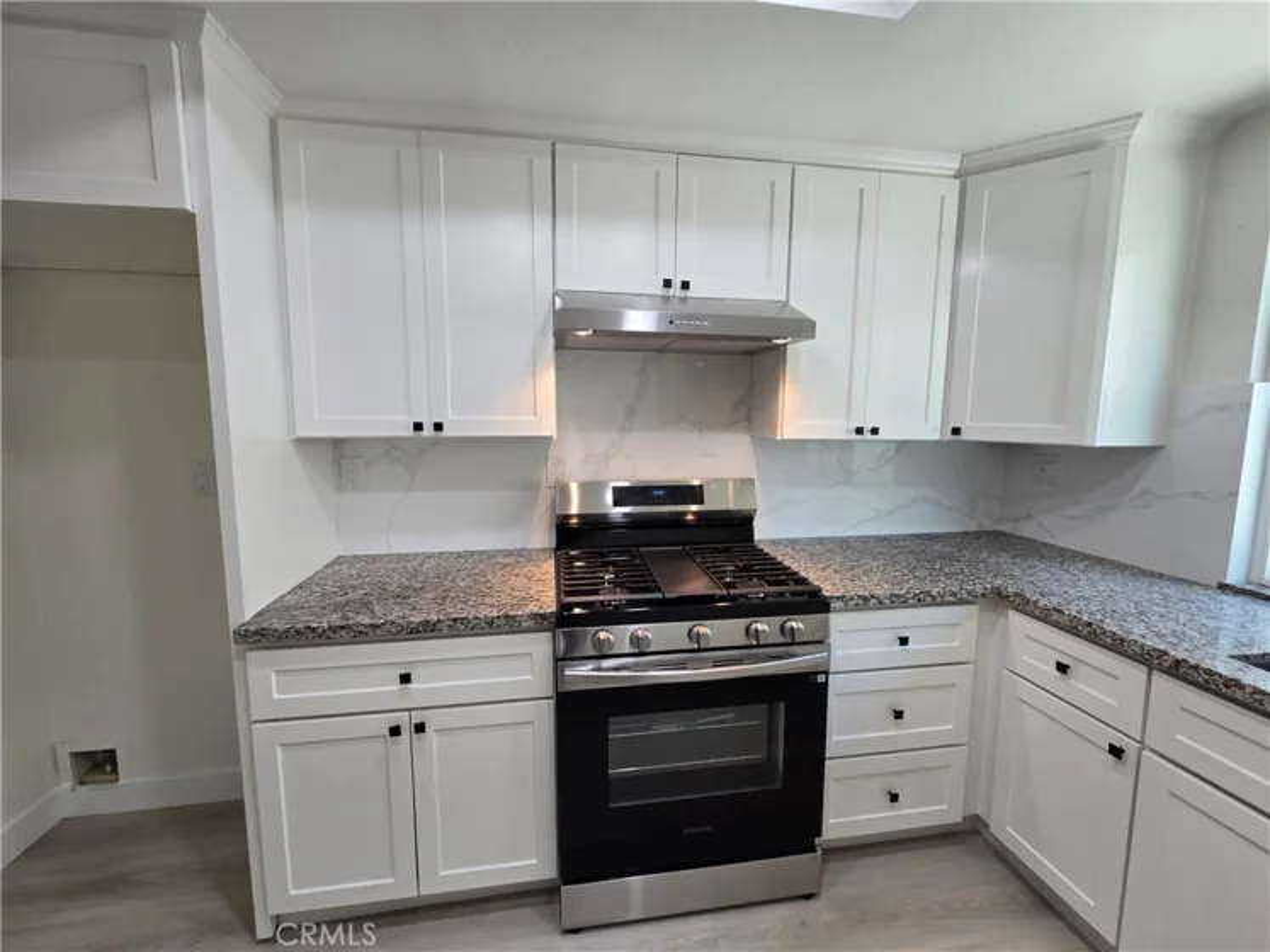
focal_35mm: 13
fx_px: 477
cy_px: 476
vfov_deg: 89.9
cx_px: 635
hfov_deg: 106.2
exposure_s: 1/60
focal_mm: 2.2
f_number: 2.2
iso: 64
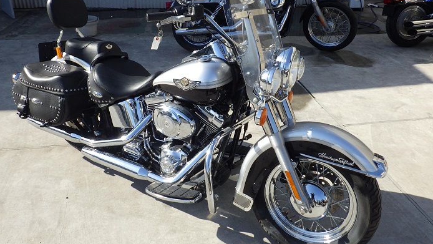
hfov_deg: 62.6
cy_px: 98
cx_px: 215
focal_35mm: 31
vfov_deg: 37.7
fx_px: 356
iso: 125
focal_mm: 5
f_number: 4.2
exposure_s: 1/500
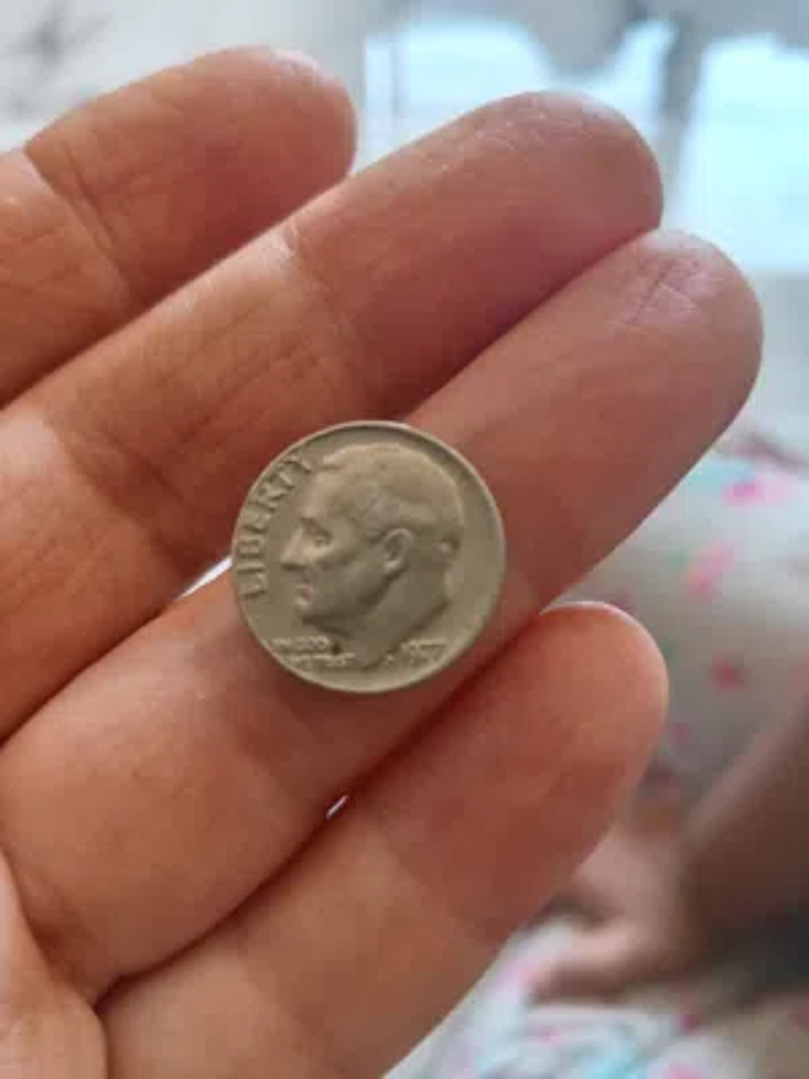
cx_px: 404
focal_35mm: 27
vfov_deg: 65.3
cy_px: 540
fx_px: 841
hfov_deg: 51.4
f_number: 1.8
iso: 803
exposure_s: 1/20
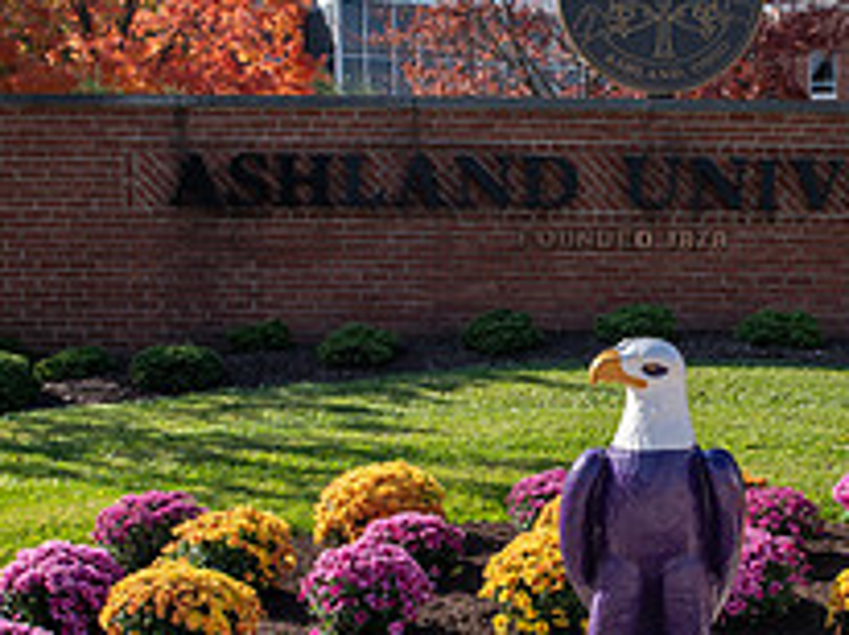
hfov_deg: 29.4
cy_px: 452
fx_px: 1592
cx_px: 626
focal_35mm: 65
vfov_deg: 22.4
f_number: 5.6
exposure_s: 1/640
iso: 250
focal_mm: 24
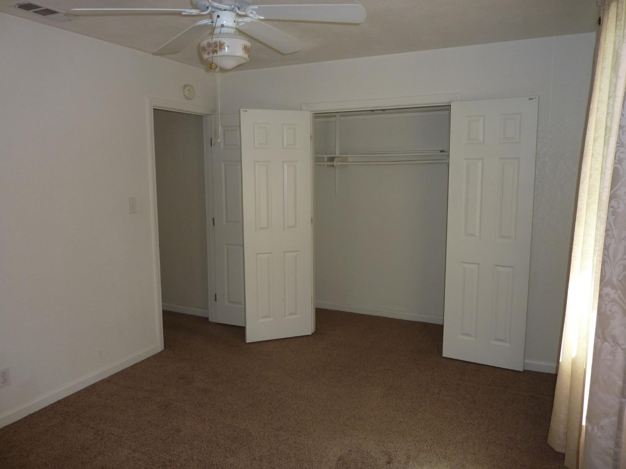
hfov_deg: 69.4
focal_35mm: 25
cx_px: 313
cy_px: 234
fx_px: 452
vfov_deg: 54.9
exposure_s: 1/30
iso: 100
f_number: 3.3
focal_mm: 4.1
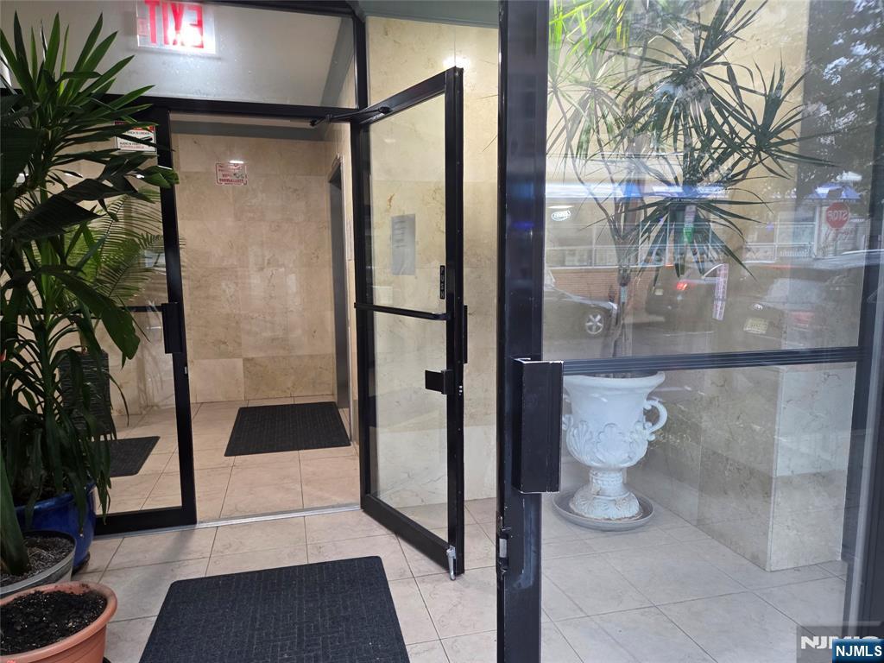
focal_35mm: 23
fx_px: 587
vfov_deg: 58.9
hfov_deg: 73.9
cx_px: 442
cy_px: 332
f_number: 1.8
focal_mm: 5.4
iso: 640
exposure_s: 1/120
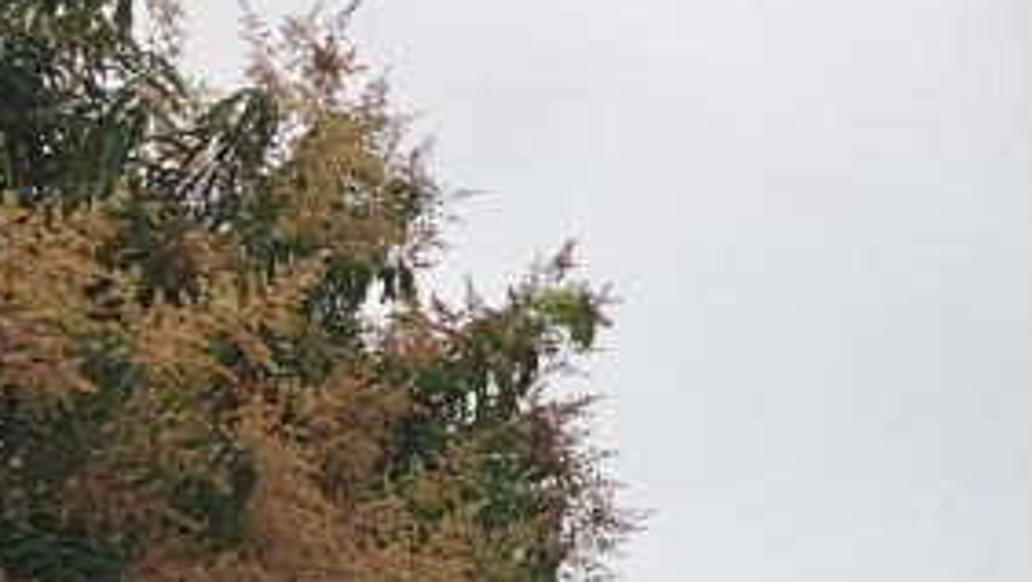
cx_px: 1277
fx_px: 2957
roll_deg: -1.5
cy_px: 1062
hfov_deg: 18.6
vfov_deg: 10.5
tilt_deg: +7.9
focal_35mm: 108
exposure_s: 1/510
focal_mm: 3.99
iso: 20
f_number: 1.8
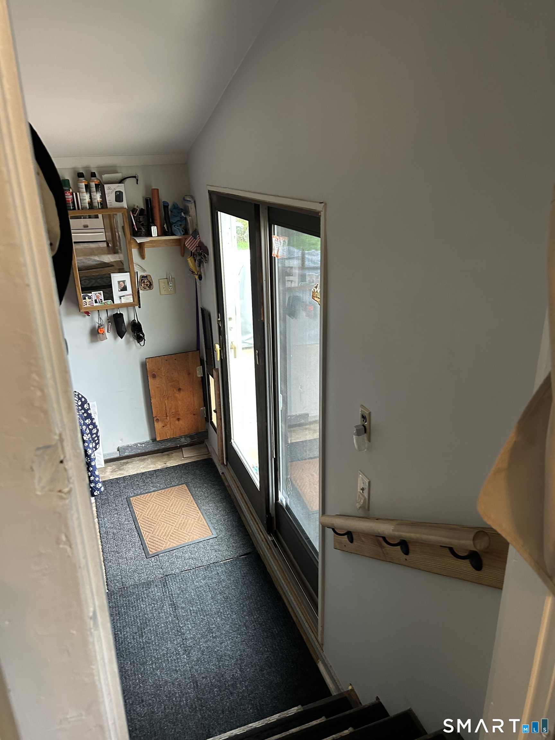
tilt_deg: -22.2
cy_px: 370
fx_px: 556
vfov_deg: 67.3
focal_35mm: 26
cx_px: 278
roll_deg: +1.2
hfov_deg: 53.1
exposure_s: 1/60
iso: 200
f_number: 1.5
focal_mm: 5.7
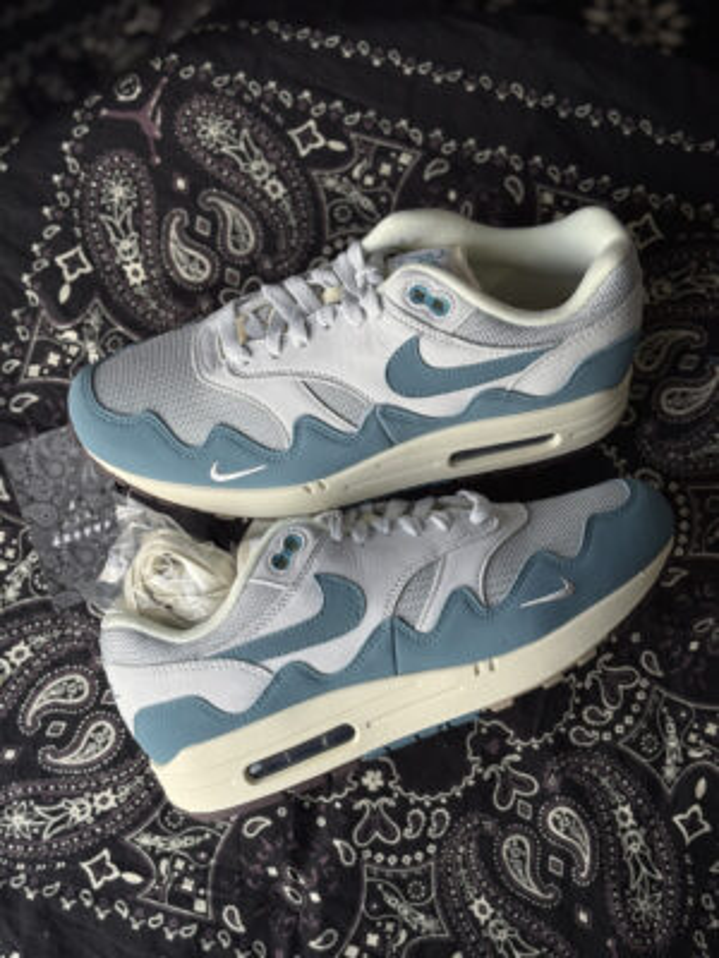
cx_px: 360
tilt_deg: -84.0
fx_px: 1440
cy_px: 479
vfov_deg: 36.8
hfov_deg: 28.0
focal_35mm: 52
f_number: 1.6
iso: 64
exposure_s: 1/60
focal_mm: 5.96
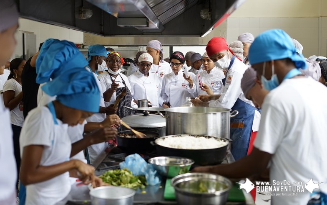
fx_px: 463
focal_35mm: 52
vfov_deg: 24.9
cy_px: 95
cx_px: 163
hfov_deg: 38.9
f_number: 2.8
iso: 800
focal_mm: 50
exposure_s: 1/200
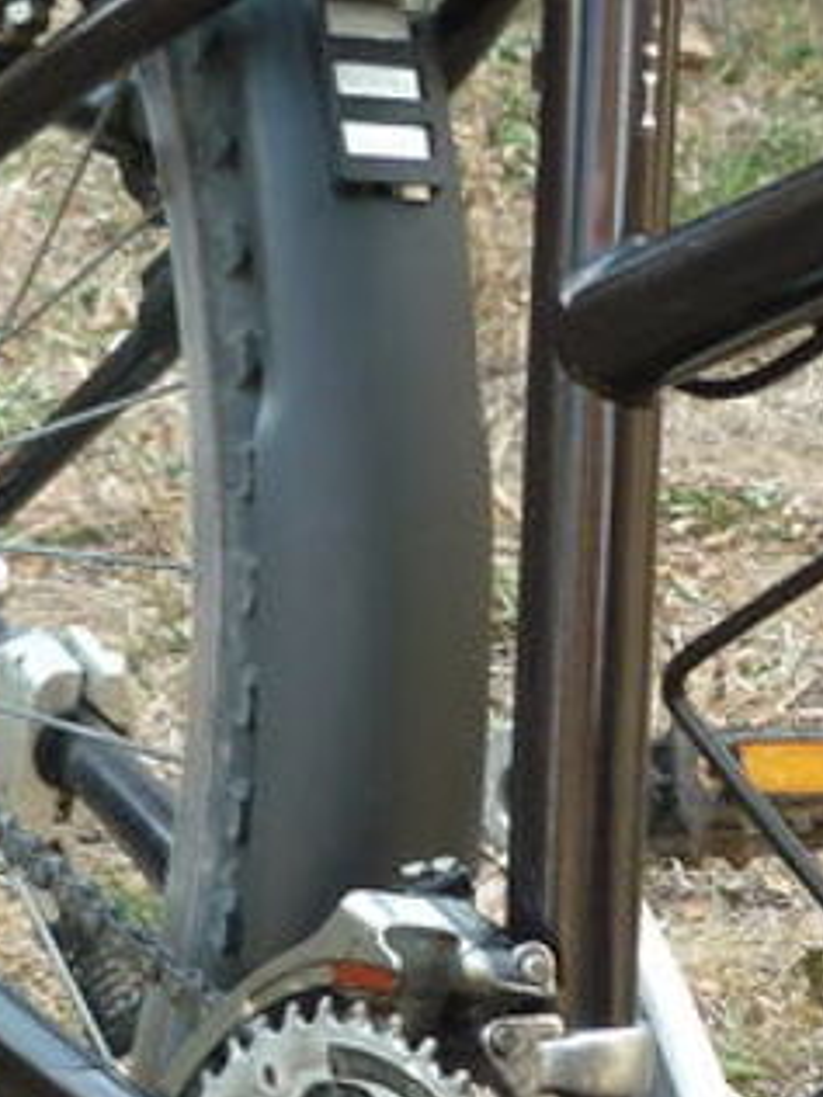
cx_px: 573
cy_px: 866
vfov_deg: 14.1
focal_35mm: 139
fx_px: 4406
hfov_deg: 10.7
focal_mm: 5.5
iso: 80
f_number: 2.8
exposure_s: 1/200
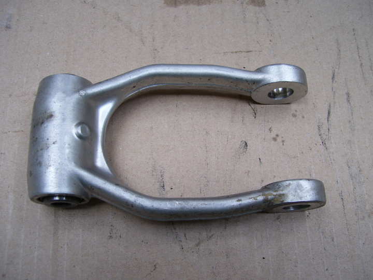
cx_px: 186
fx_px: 399
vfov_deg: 38.7
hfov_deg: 50.1
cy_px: 140
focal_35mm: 37
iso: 80
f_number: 2.7
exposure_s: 1/60
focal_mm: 6
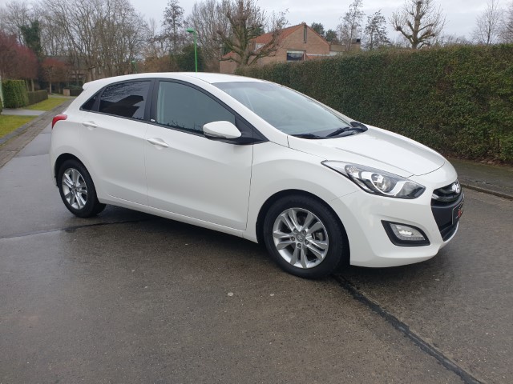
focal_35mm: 26
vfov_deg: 53.1
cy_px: 192
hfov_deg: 67.3
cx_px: 256
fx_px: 385
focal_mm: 4.3
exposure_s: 1/514
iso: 50
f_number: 2.4
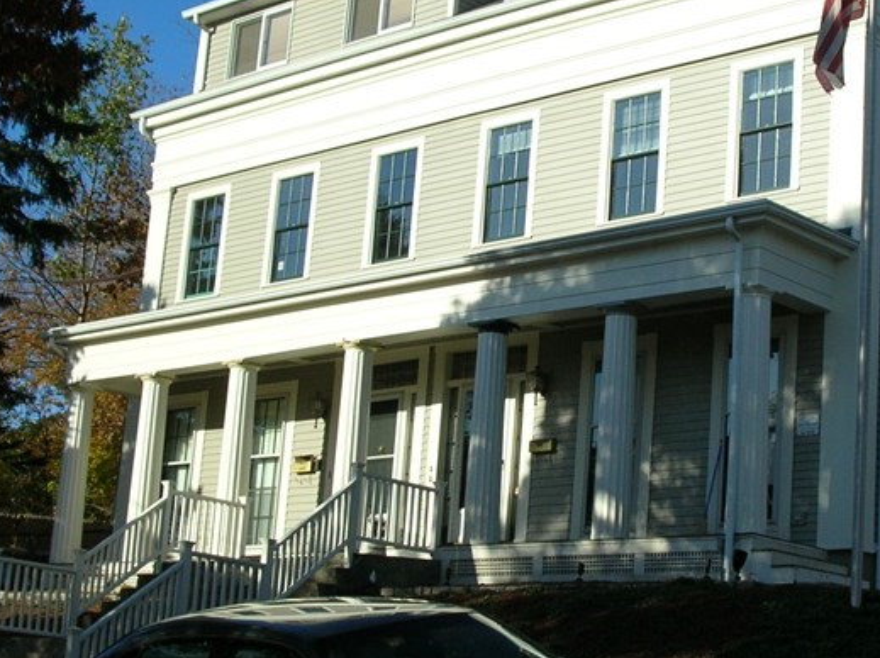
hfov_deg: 27.0
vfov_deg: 20.7
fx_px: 1803
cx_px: 665
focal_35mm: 71
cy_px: 336
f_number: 3.7
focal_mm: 6
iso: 50
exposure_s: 1/733
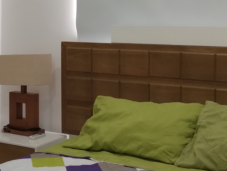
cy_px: 25
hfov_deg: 23.6
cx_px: 37
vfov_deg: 18.0
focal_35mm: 81
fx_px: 532
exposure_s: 1/24
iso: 1228
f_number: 1.8
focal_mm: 4.27
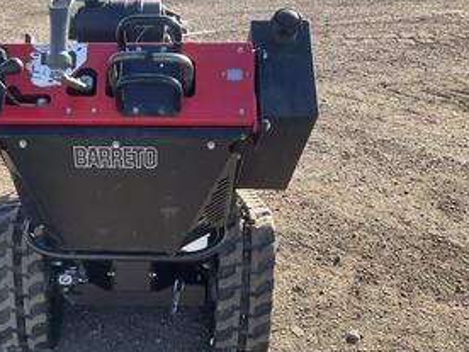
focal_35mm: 42
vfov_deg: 34.3
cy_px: 187
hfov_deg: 43.7
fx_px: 569
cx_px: 131
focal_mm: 3
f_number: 1.8
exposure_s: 1/348
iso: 25
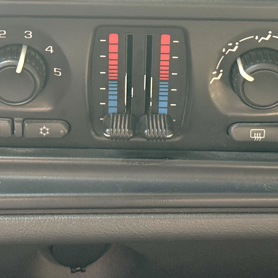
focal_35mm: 115
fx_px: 1045
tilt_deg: -32.2
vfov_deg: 15.0
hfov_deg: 15.1
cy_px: 21
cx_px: 107
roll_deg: -2.7
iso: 200
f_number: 1.78
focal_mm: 6.76
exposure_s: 1/196
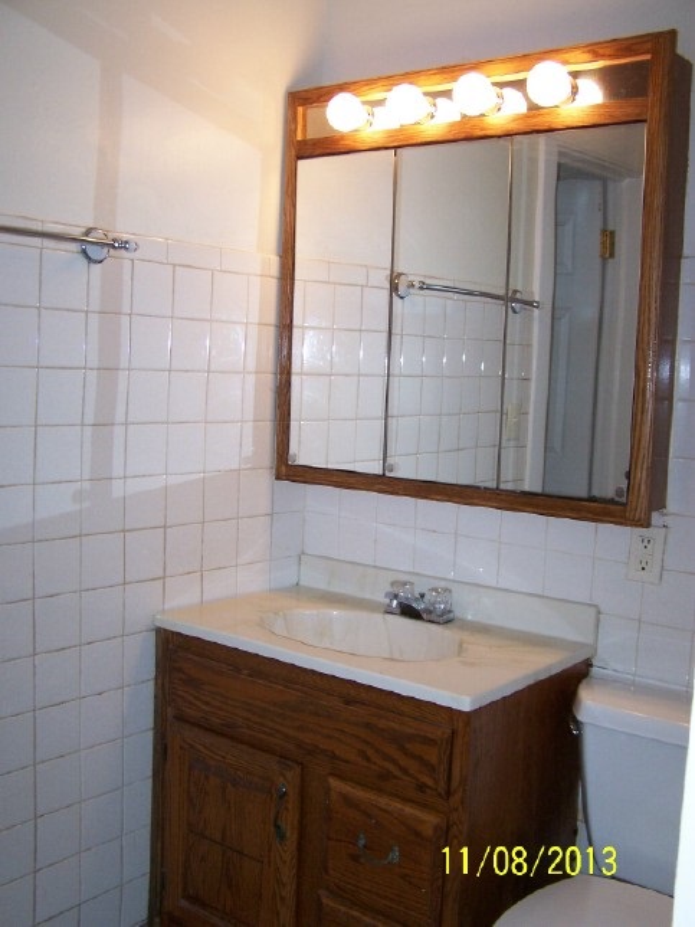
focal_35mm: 38
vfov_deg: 49.0
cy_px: 464
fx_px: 1017
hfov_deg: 37.7
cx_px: 348
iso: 140
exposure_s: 1/60
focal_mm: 6.3
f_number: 2.8
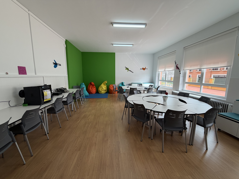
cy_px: 90
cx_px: 120
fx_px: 97
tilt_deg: -8.3
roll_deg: +0.6
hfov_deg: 102.1
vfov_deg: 85.7
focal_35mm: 14
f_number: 2.2
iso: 40
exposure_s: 1/100
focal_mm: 2.22
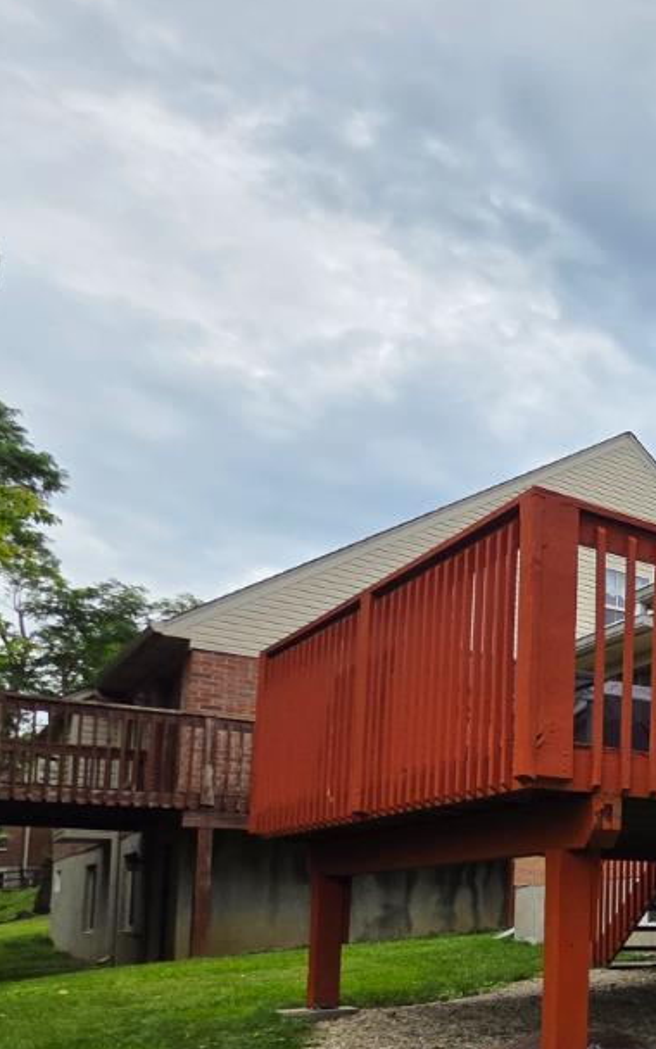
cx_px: 1177
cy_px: 848
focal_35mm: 34
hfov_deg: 22.2
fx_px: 973
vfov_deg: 52.8
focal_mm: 2.2
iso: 40
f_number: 1.9
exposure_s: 1/738
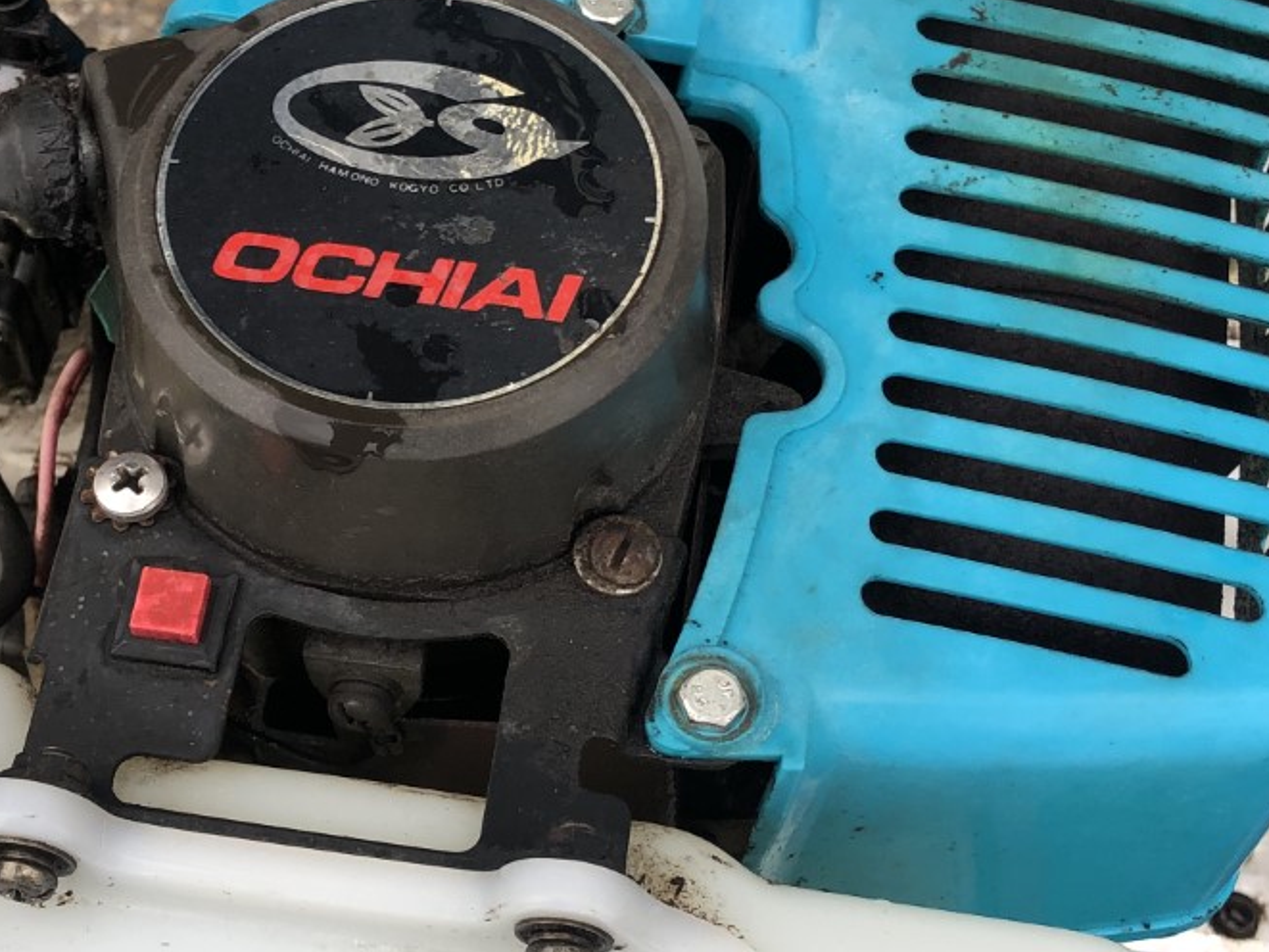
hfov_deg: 31.5
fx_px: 2237
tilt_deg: -64.3
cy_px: 518
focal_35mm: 61
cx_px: 480
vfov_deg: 24.0
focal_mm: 4
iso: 32
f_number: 1.8
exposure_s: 1/120
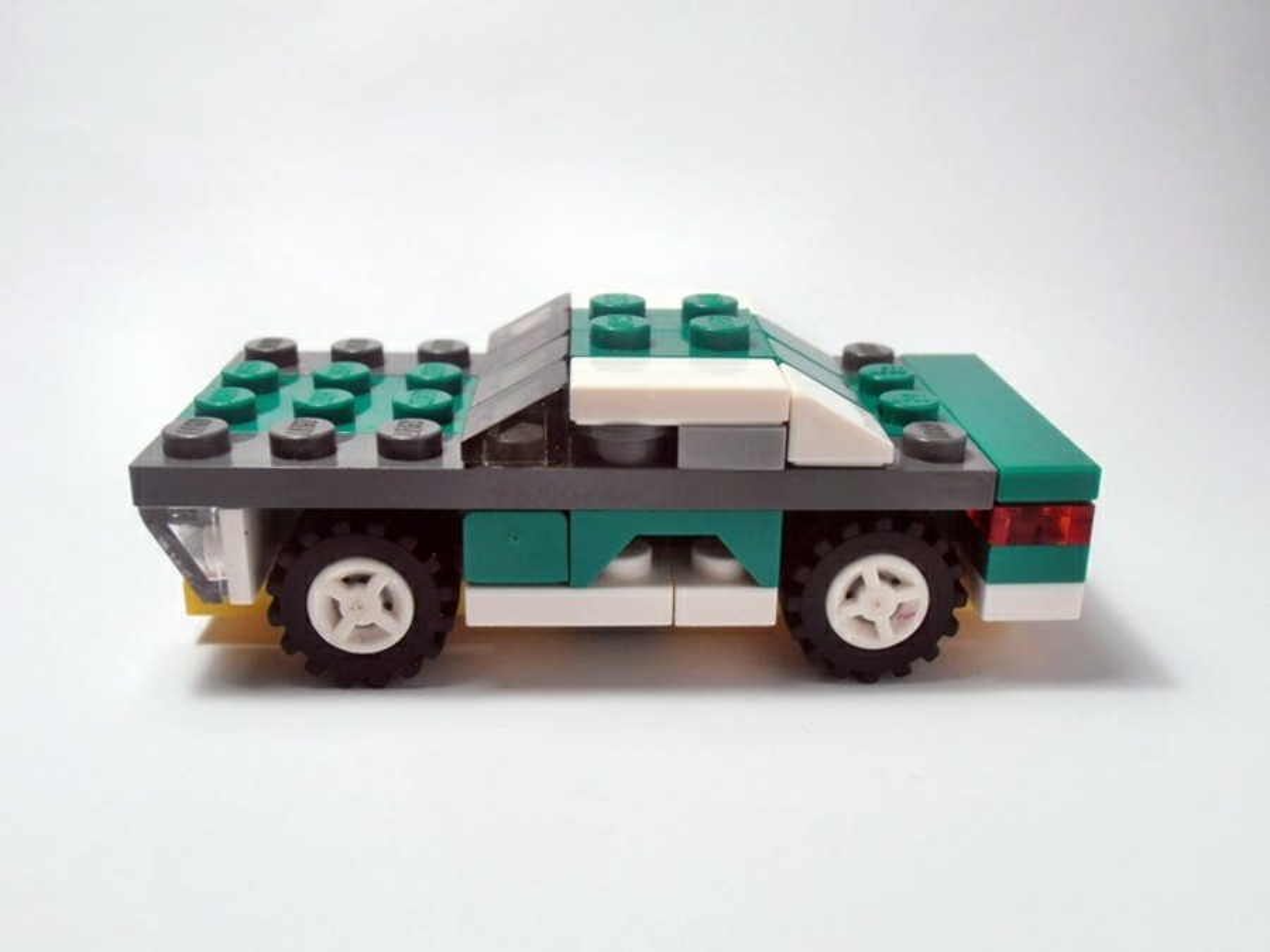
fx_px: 1357
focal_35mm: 37
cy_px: 476
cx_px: 635
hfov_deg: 50.1
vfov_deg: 38.7
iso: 80
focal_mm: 6.61
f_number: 3.9
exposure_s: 1/60
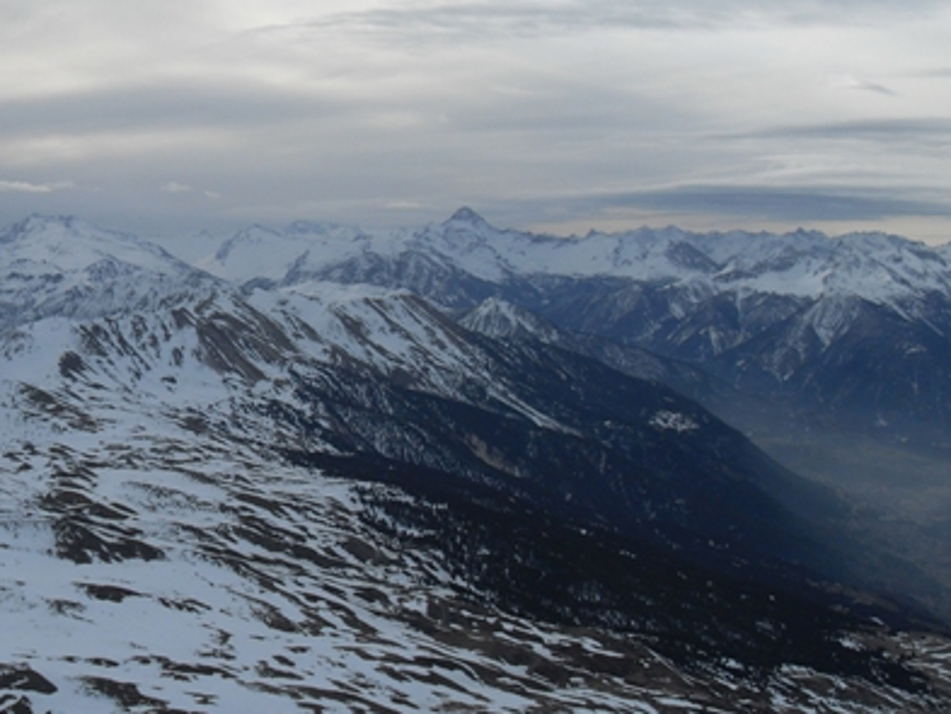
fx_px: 1566
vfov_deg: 25.6
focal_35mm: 57
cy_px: 303
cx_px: 332
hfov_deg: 33.5
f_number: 7
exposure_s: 1/250
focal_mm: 6.3
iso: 80
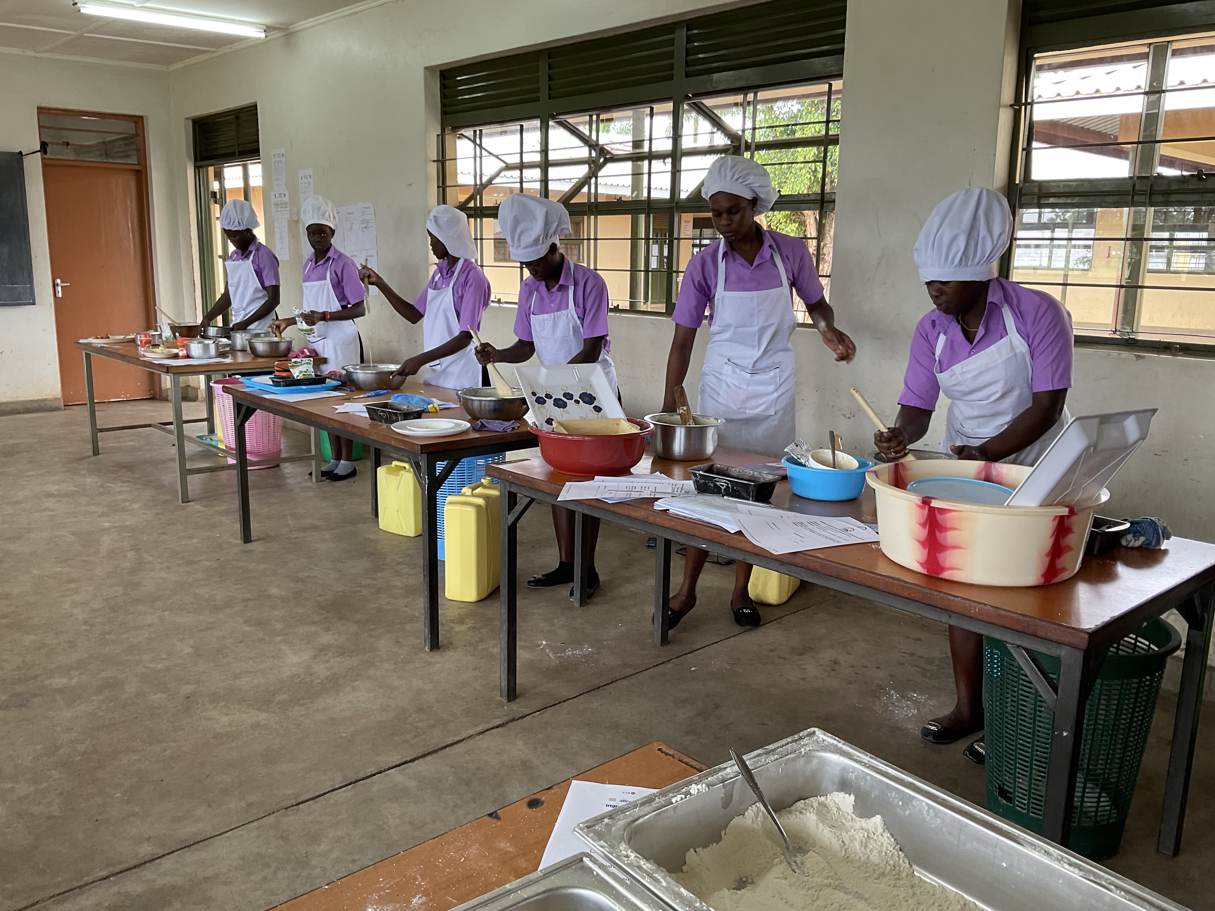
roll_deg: -1.5
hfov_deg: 61.7
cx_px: 608
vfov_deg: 48.2
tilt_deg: -12.5
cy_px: 456
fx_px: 1018
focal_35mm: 29
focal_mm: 3
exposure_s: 1/50
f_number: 1.8
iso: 40
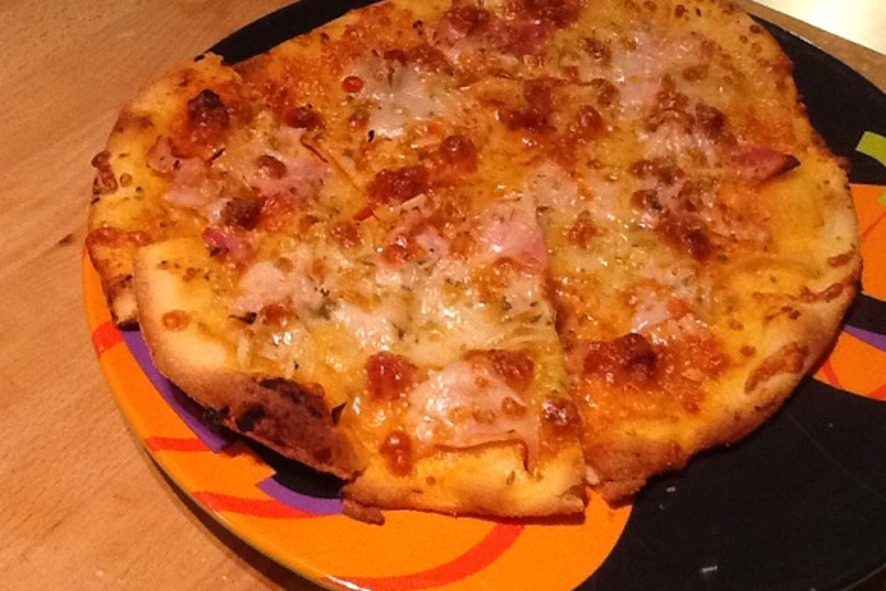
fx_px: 837
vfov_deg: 38.8
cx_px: 445
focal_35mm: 34
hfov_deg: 55.8
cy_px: 267
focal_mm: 2.03
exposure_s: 1/30
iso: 320
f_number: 2.4
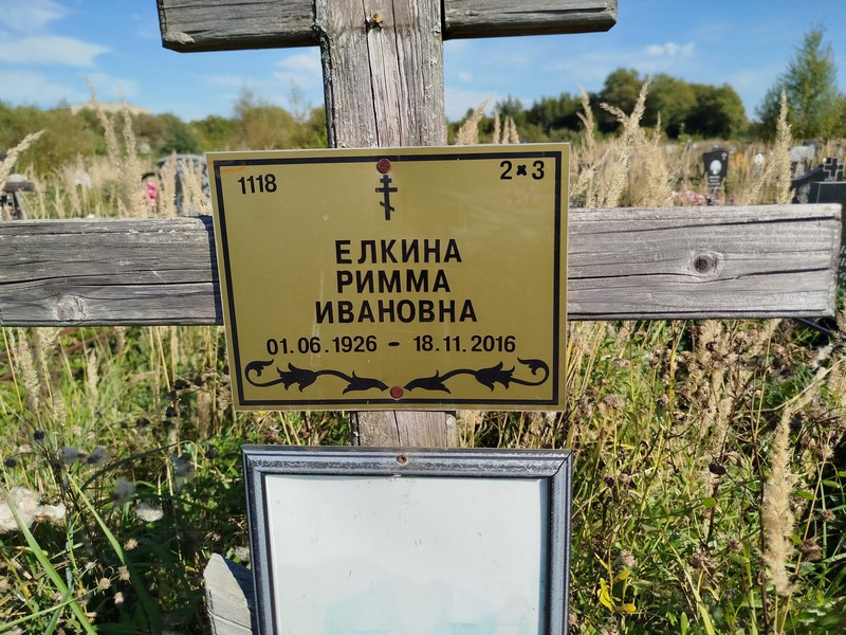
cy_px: 318
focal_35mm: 24
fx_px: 587
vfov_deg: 56.8
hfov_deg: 71.6
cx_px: 423
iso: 50
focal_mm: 5.31
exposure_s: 1/1450
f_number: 1.7
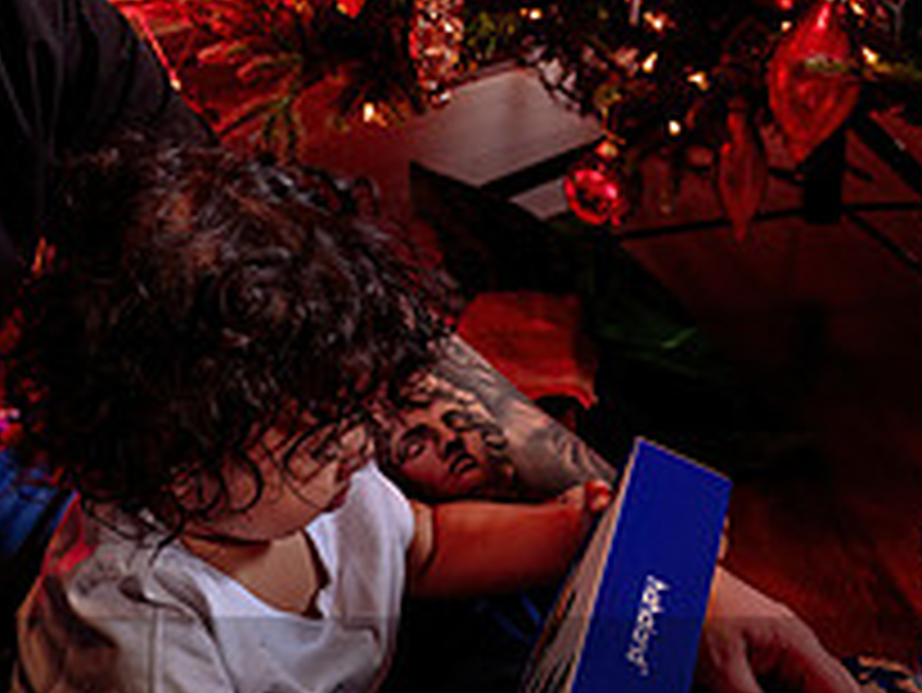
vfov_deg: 18.3
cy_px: 150
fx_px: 2132
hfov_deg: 24.1
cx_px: 202
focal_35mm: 80
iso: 200
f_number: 5
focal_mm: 28
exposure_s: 1/60
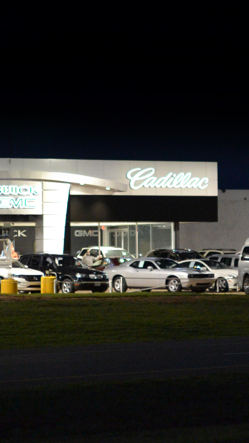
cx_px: 158
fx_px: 1813
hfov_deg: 7.9
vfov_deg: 13.9
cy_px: 100
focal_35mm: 154
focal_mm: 35
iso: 1400
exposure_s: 1/60
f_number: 1.8
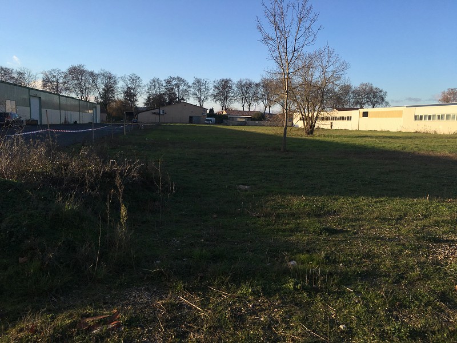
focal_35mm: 29
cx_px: 228
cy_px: 172
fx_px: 383
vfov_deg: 48.2
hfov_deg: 61.7
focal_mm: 4.15
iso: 25
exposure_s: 1/1923
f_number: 2.2
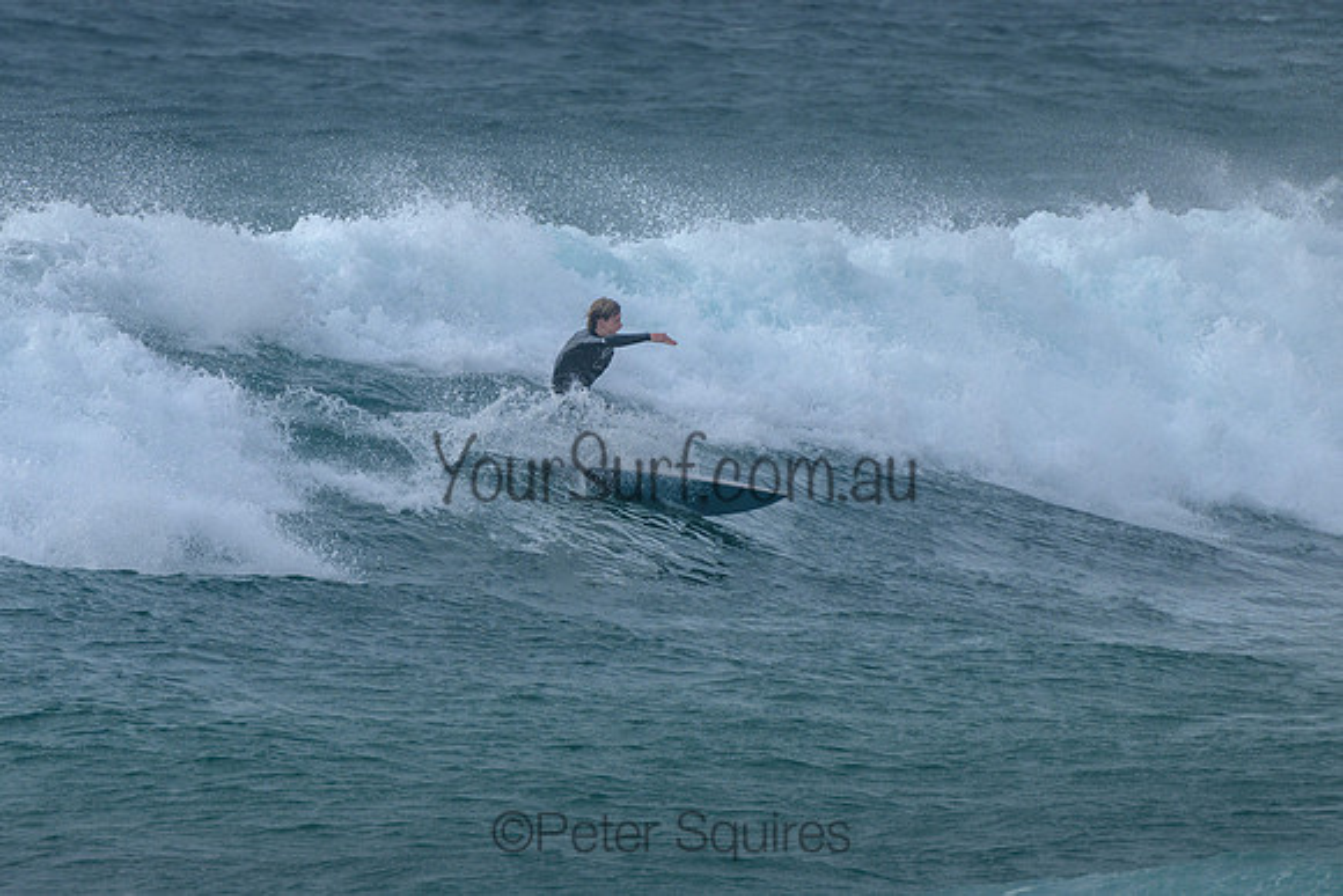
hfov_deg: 3.7
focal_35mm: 550
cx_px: 491
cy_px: 409
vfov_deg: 2.5
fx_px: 20534
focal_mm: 400
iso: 500
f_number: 9
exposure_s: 1/2000
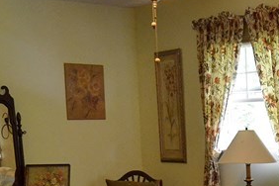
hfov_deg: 24.3
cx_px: 251
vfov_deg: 16.2
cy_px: 223
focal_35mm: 81
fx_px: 628
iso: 1400
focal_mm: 14
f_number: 3.5
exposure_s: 1/60
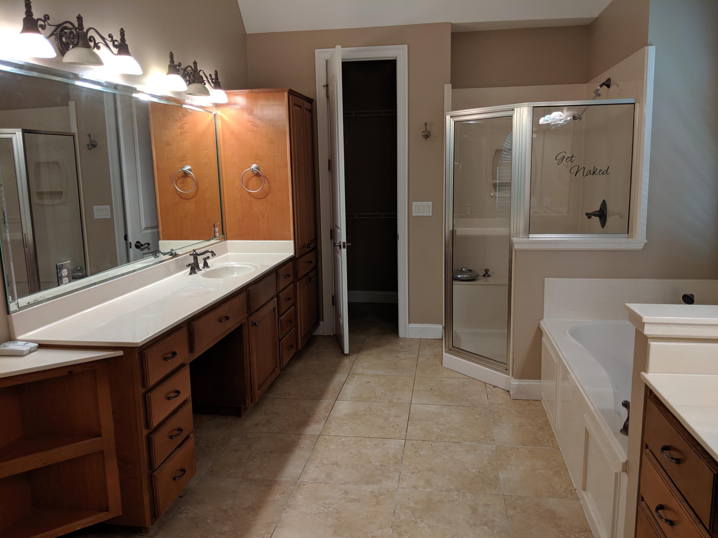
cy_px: 269
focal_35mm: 27
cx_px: 359
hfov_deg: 65.3
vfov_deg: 51.4
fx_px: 560
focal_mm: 4.44
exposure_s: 1/24
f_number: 1.8
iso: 63
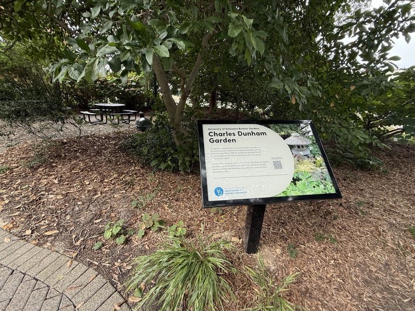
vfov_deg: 85.7
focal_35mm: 14
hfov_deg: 102.1
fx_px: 168
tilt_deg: -17.4
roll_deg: -1.0
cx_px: 208
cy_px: 156
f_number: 2.2
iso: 50
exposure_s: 1/99
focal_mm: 2.22
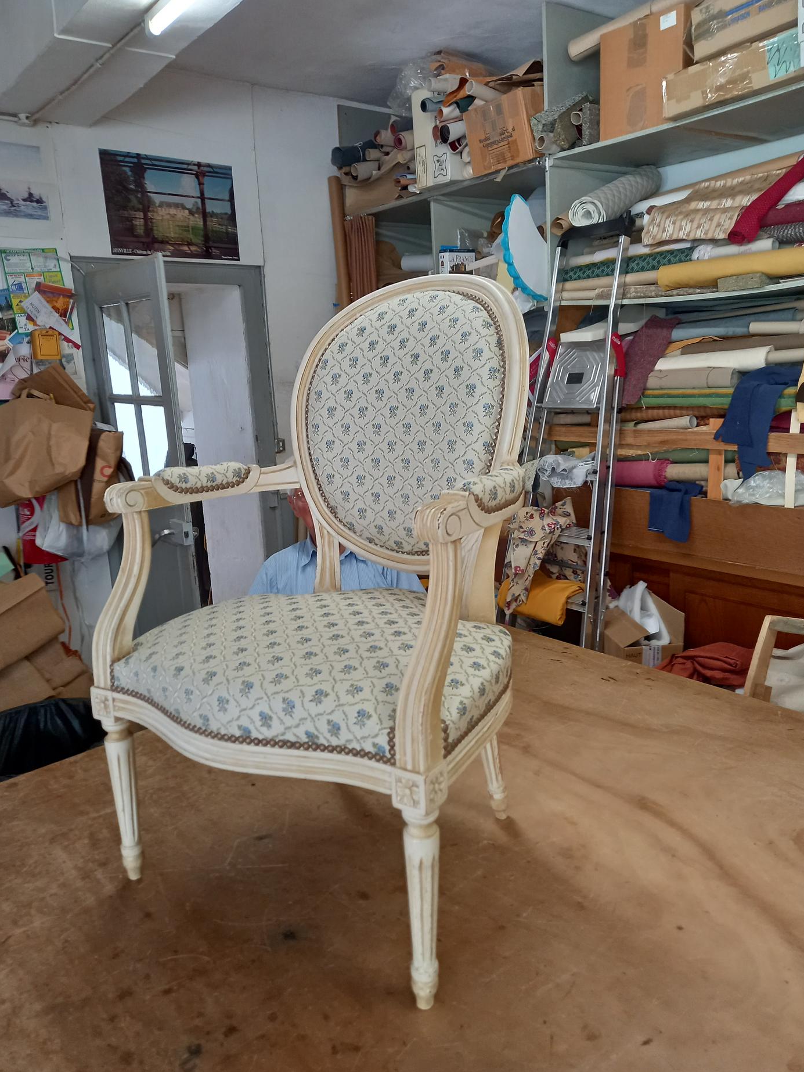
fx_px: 805
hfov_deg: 53.1
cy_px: 520
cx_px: 408
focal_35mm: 26
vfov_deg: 67.3
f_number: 2
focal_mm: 4.6
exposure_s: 1/33
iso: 160
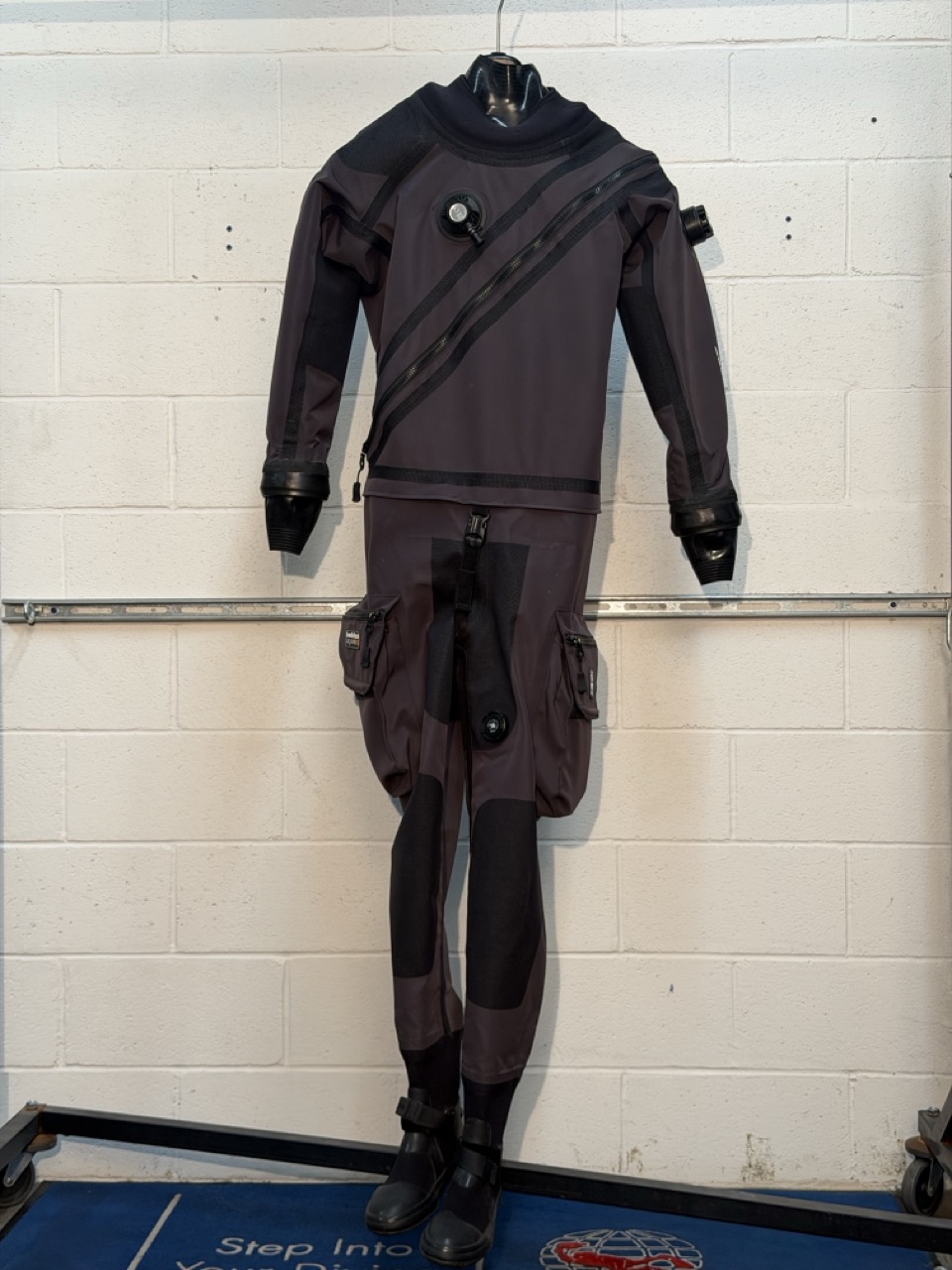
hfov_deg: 30.3
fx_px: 1760
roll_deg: -0.5
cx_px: 476
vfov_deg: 39.7
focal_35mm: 48
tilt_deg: -0.2
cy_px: 635
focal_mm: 6.76
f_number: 1.78
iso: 64
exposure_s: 1/60
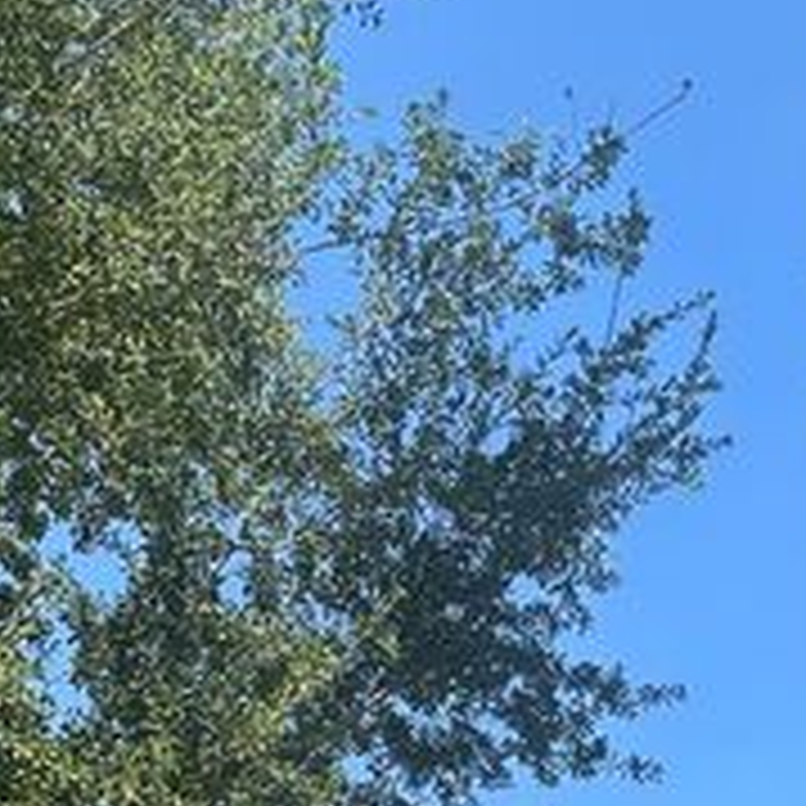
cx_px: 473
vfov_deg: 19.0
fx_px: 2081
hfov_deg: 21.9
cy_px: 1250
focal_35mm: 79
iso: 80
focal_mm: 6.86
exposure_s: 1/2028
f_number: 1.78
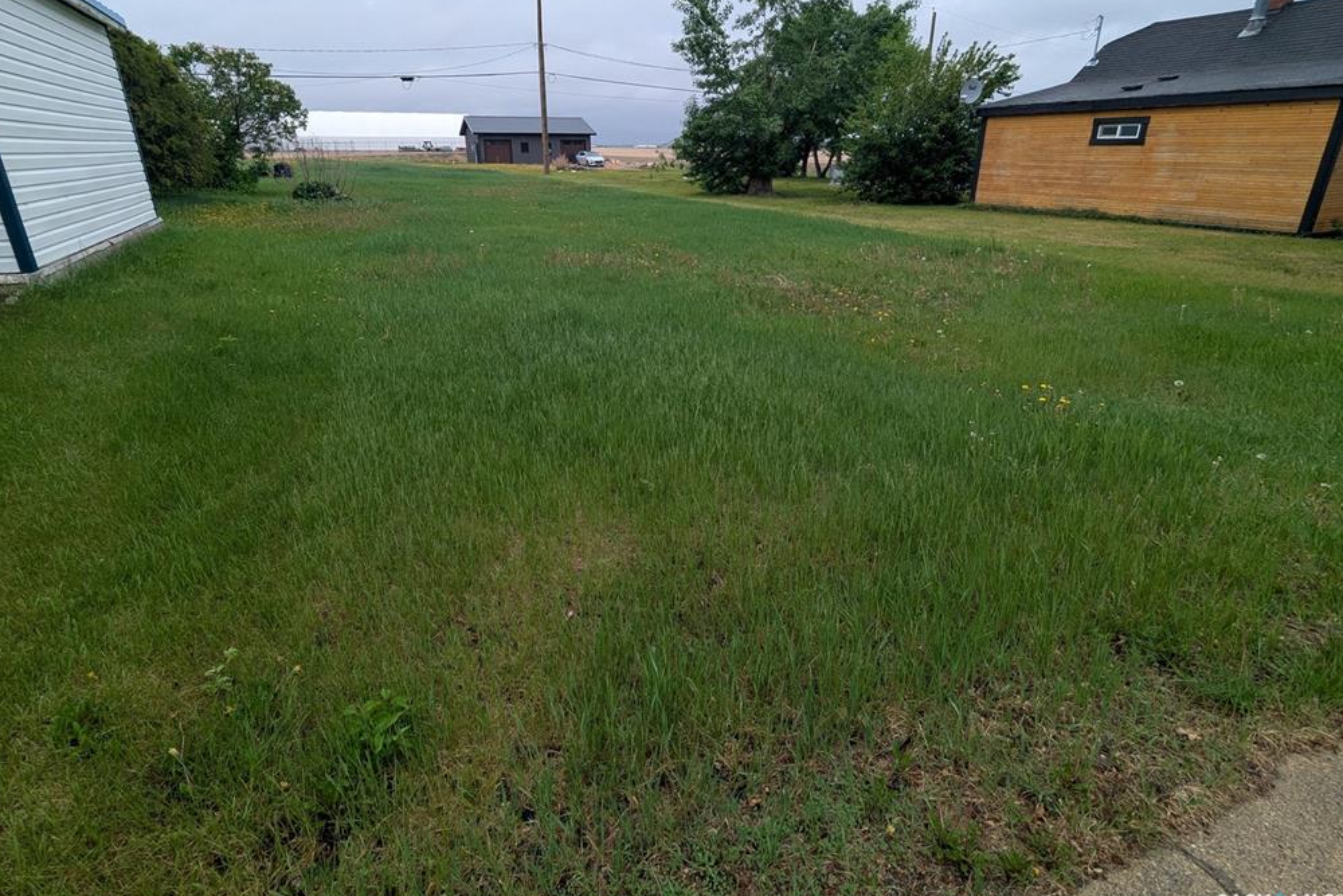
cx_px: 665
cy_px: 396
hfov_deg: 93.3
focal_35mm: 17
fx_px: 634
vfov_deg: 70.2
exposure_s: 1/907
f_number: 2.2
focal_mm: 2.35
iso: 55
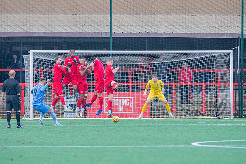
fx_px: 2817
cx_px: 123
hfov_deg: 5.0
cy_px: 82
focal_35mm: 412
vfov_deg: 3.3
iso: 2000
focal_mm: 270
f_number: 4
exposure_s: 1/1000
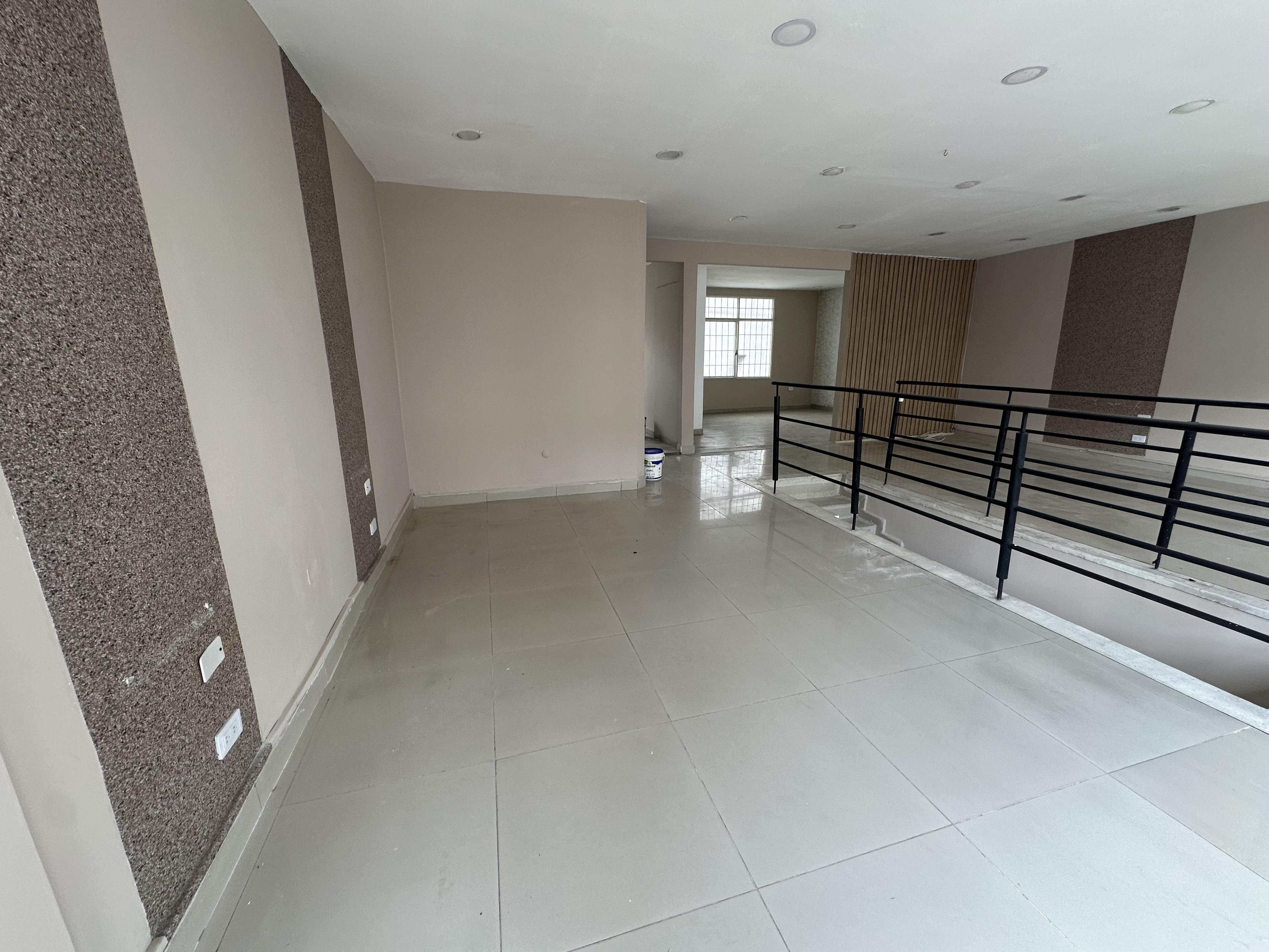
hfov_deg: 102.1
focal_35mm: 14
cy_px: 476
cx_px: 634
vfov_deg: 85.7
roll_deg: +0.2
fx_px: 513
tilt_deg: -13.0
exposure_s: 1/99
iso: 64
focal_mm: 2.22
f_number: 2.2
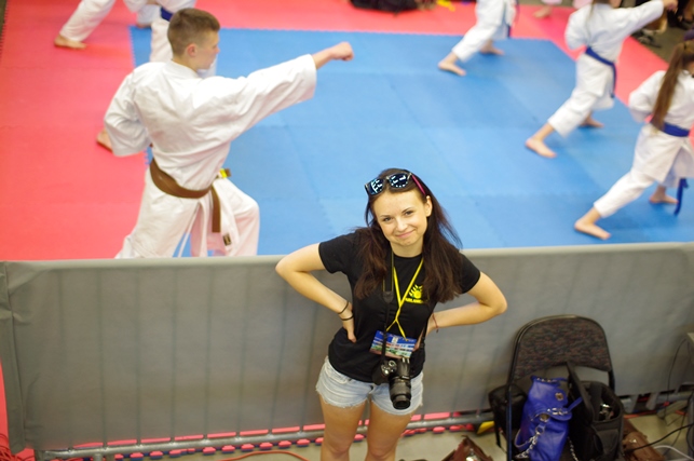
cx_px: 347
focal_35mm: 45
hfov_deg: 43.7
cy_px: 230
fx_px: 866
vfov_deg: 29.8
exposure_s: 1/60
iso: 400
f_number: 1.8
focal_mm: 30
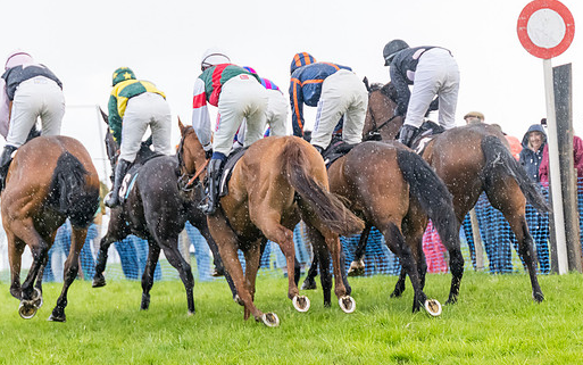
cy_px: 176
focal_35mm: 198
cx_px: 260
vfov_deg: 6.6
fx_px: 3147
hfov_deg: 10.6
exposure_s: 1/800
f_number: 4
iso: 2000
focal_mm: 115
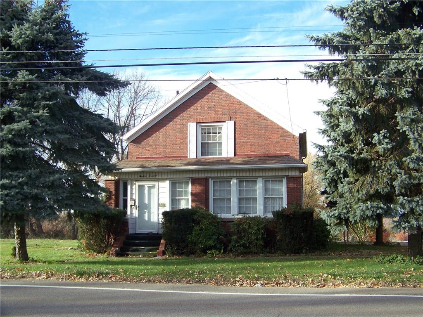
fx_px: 525
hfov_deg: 43.9
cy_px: 158
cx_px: 212
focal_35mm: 43
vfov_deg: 33.6
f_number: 2.8
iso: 64
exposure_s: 1/250
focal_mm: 6.75
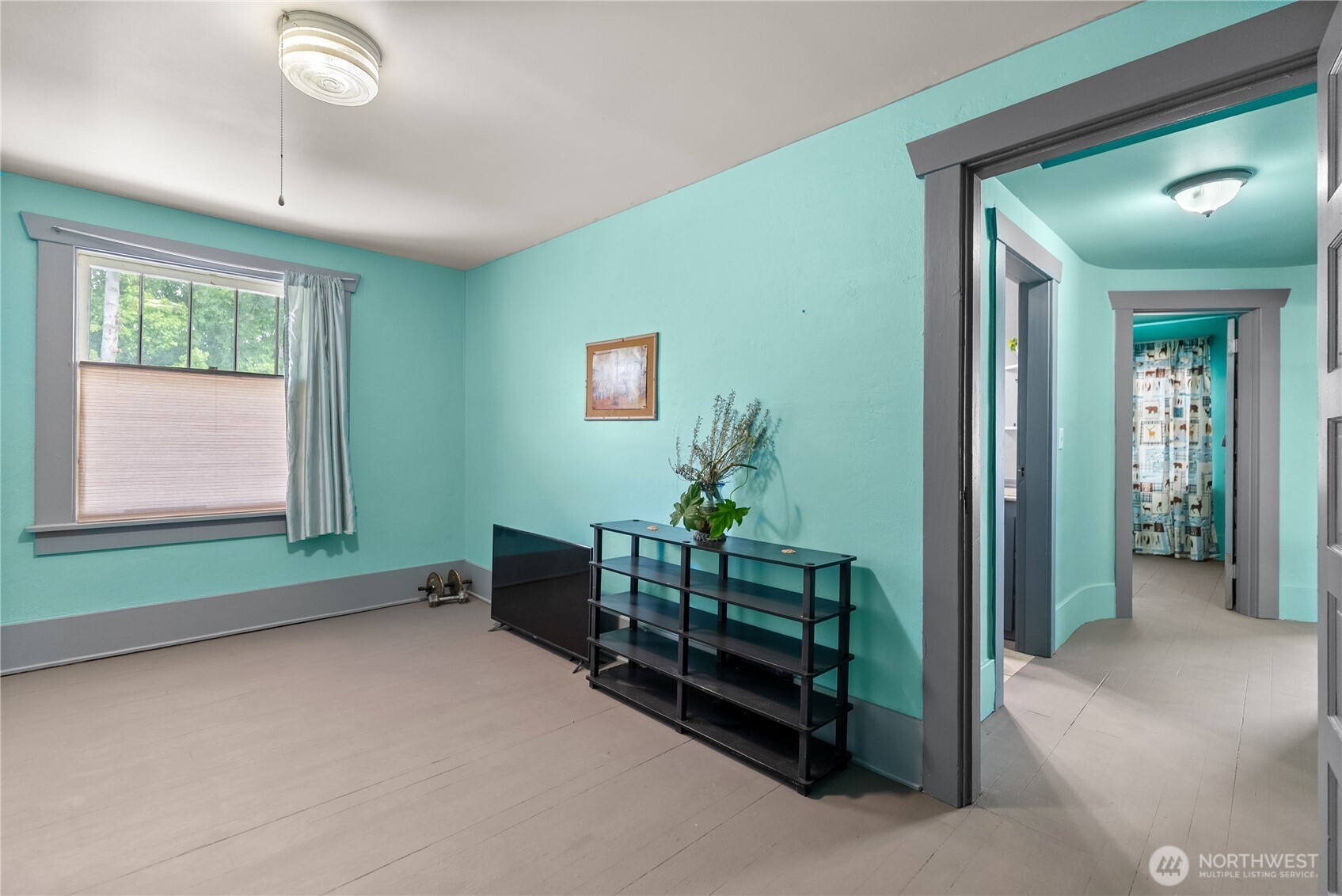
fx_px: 597
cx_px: 671
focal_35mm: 16
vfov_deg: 73.8
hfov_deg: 96.7
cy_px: 448
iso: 400
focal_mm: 16
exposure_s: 1/15
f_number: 2.8
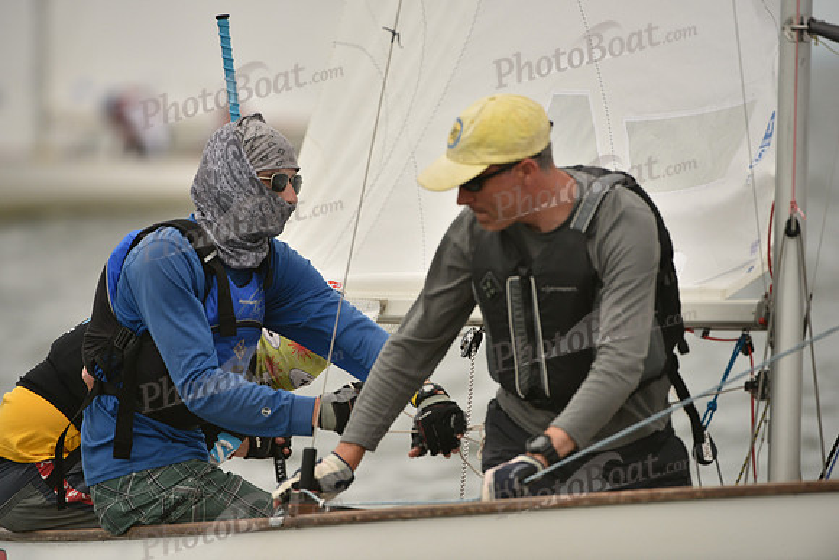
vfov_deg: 3.4
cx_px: 420
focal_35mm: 400
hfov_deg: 5.2
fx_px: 9324
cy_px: 280
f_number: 4.5
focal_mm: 400
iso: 320
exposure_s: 1/2000
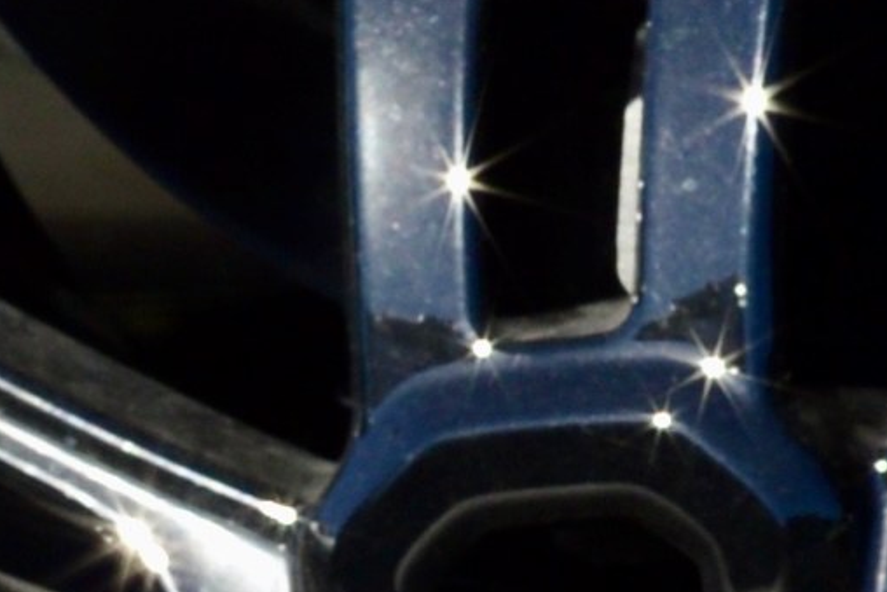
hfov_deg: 3.9
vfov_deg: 2.5
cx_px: 187
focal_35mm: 532
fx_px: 13111
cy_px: -1855
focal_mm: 30
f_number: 8
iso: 100
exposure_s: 1/250
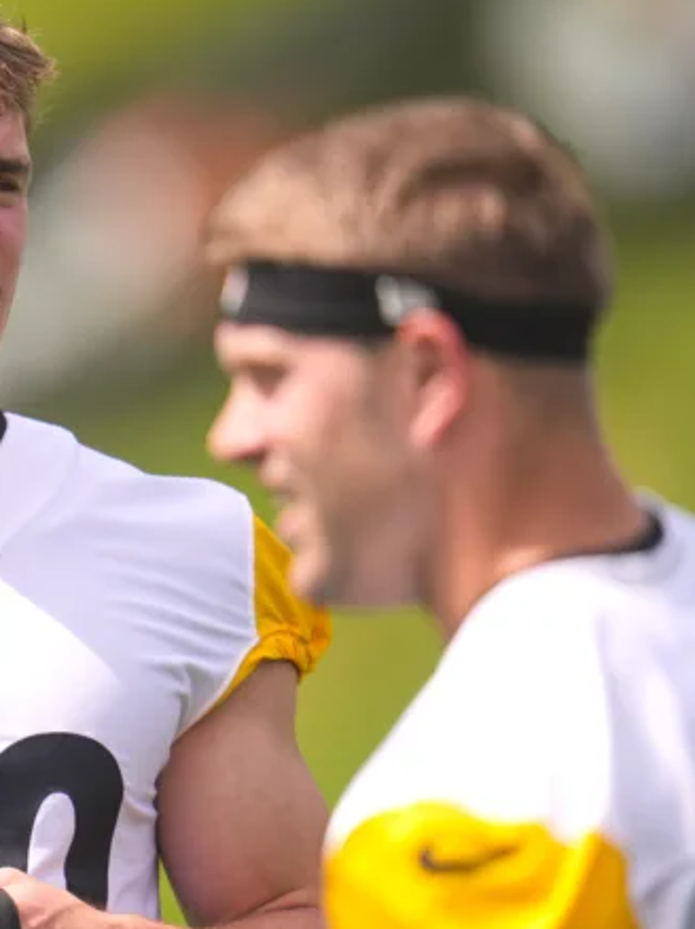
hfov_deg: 1.6
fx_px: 24706
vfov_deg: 2.2
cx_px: -76
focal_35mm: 922
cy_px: 481
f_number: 4
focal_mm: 560
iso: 160
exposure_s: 1/2000
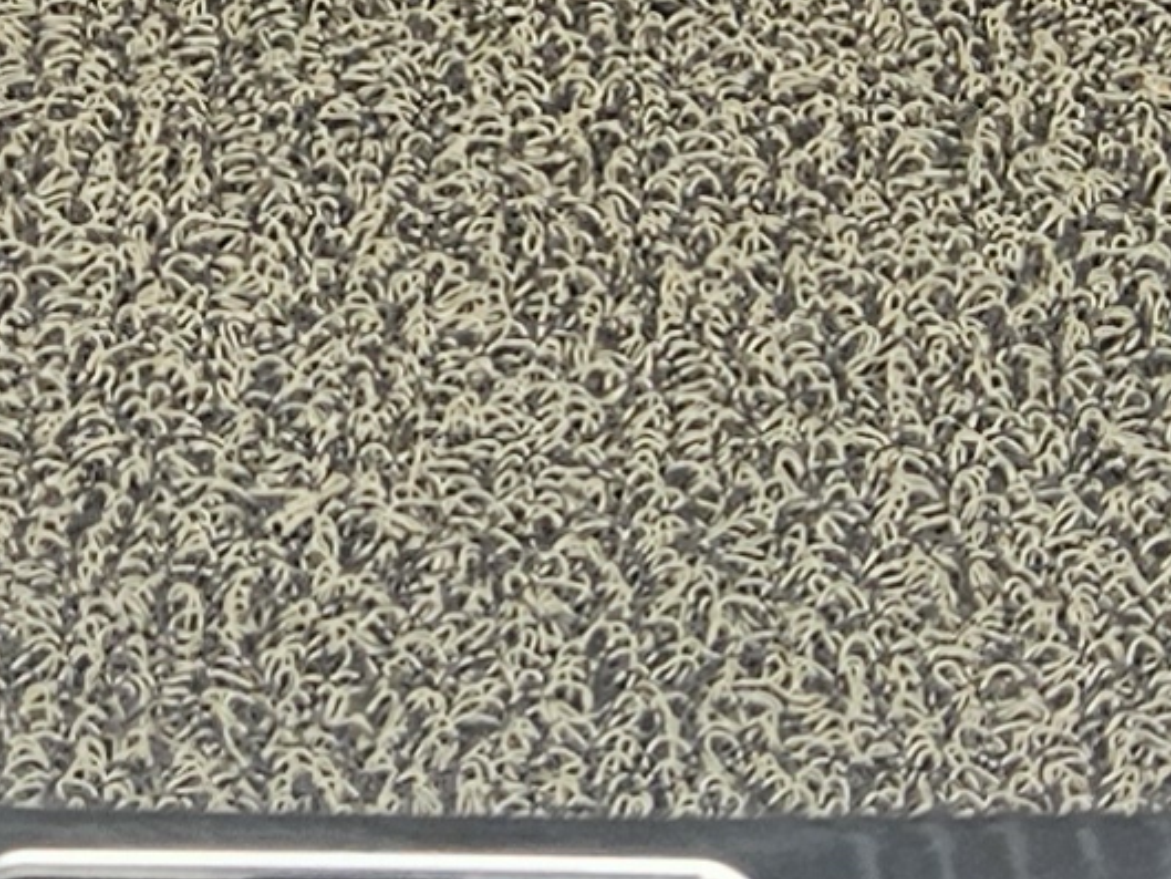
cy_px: -901
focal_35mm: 174
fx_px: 5887
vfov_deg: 8.1
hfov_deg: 11.3
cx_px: 82
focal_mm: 5.4
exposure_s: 1/719
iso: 50
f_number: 1.8
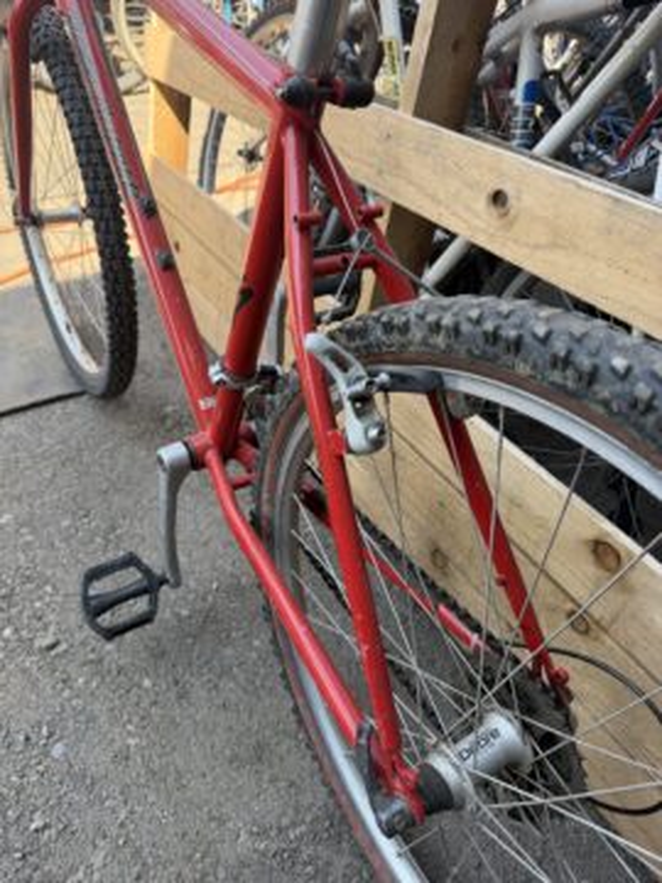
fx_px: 612
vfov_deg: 71.6
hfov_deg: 56.8
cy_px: 442
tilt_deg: -40.5
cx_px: 331
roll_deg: -3.1
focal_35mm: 24
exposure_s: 1/314
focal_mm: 6.76
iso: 100
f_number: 1.78
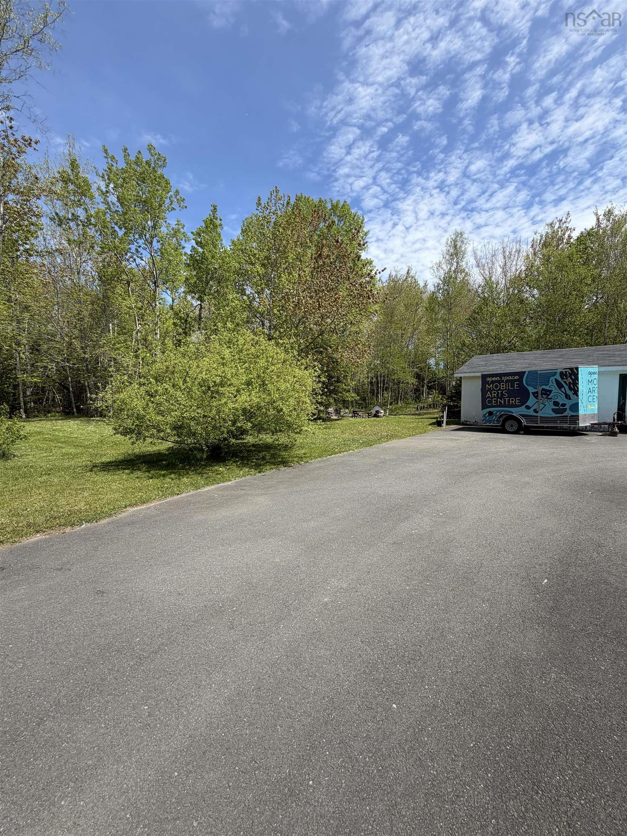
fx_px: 338
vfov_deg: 102.1
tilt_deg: -3.8
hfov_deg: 85.7
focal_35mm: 14
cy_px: 418
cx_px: 314
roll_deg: +0.0
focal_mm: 2.22
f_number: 2.2
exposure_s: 1/770
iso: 25
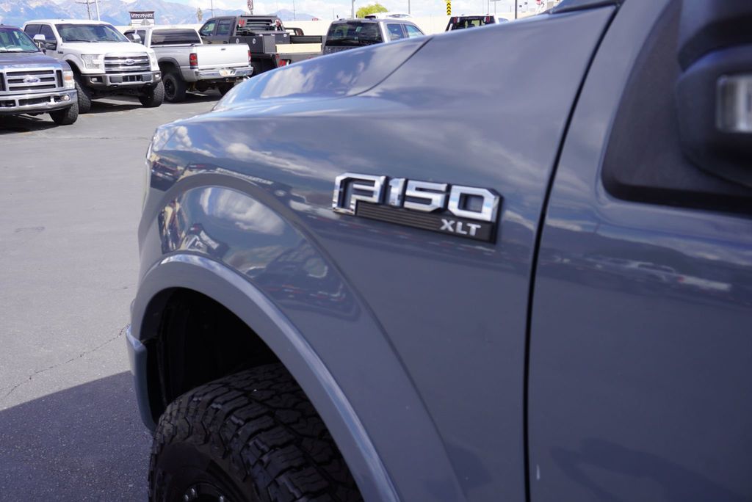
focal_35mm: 32
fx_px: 658
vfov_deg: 41.8
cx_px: 376
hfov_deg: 59.5
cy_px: 251
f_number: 8
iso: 100
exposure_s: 1/125
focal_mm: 21
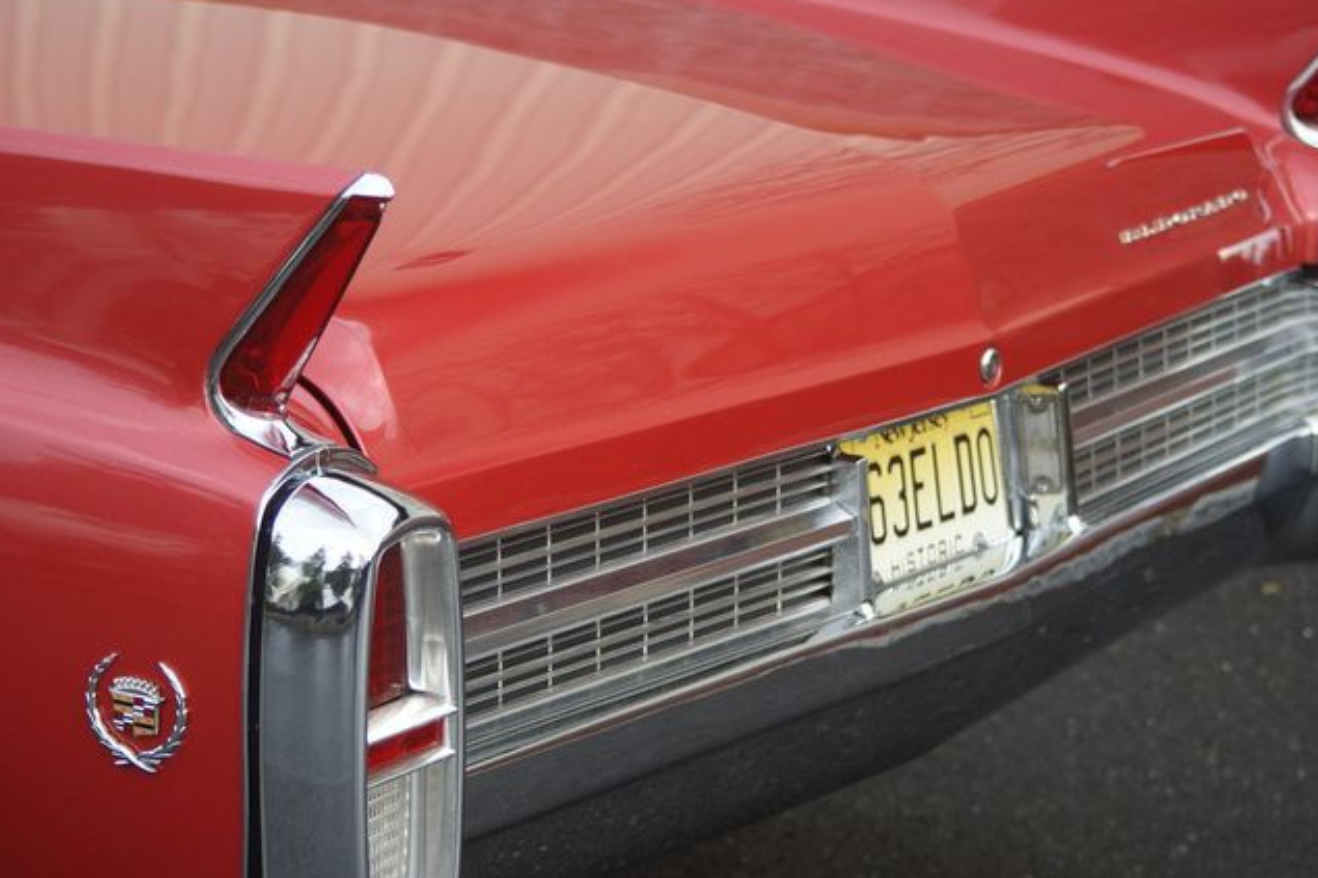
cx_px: 662
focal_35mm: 106
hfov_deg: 19.3
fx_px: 3880
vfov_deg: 12.9
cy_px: 438
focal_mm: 70
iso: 100
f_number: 4.5
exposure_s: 1/160
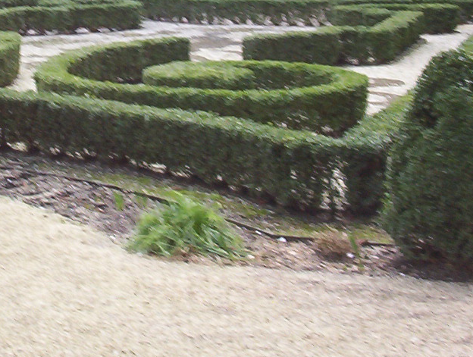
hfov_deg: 19.0
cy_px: -64
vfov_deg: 14.1
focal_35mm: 102
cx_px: 90
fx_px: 1397
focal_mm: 6
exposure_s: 1/63.7
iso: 100
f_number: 4.5
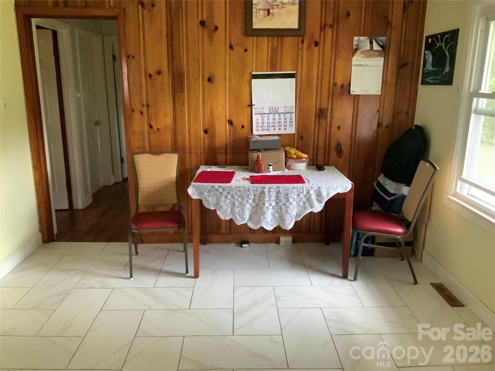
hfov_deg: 61.7
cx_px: 248
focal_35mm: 29
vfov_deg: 48.2
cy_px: 186
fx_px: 415
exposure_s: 1/40
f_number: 1.8
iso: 200
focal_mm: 3
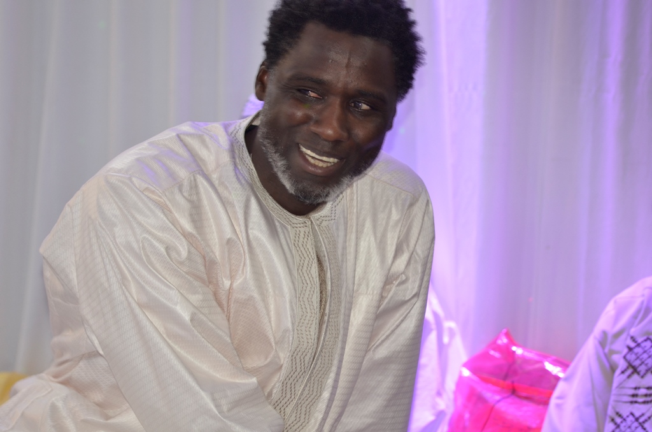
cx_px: 326
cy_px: 216
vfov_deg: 9.6
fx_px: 2575
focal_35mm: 142
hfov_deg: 14.4
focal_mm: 95
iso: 640
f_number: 4
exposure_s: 1/50
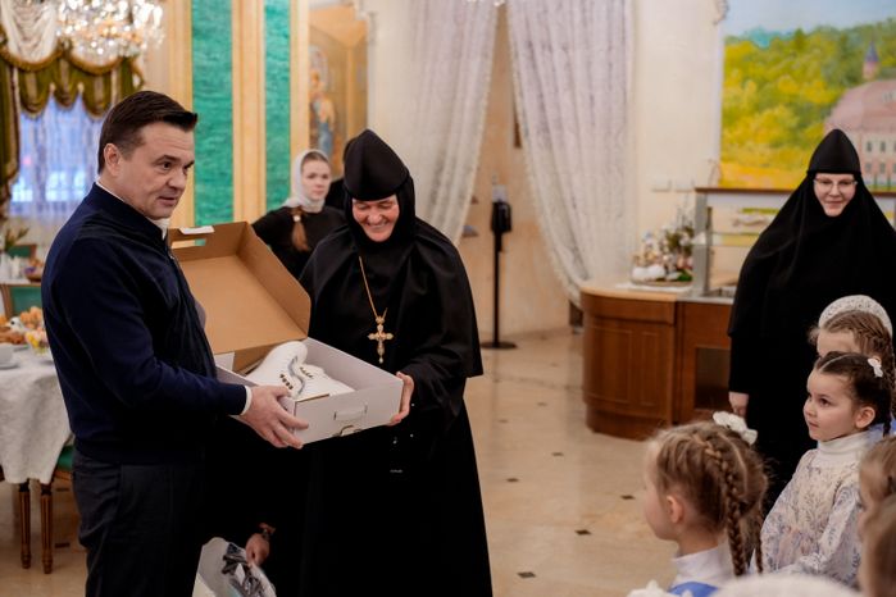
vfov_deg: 29.9
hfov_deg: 43.6
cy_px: 298
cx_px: 448
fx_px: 1120
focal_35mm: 45
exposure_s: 1/250
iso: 1600
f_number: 2.8
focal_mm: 45
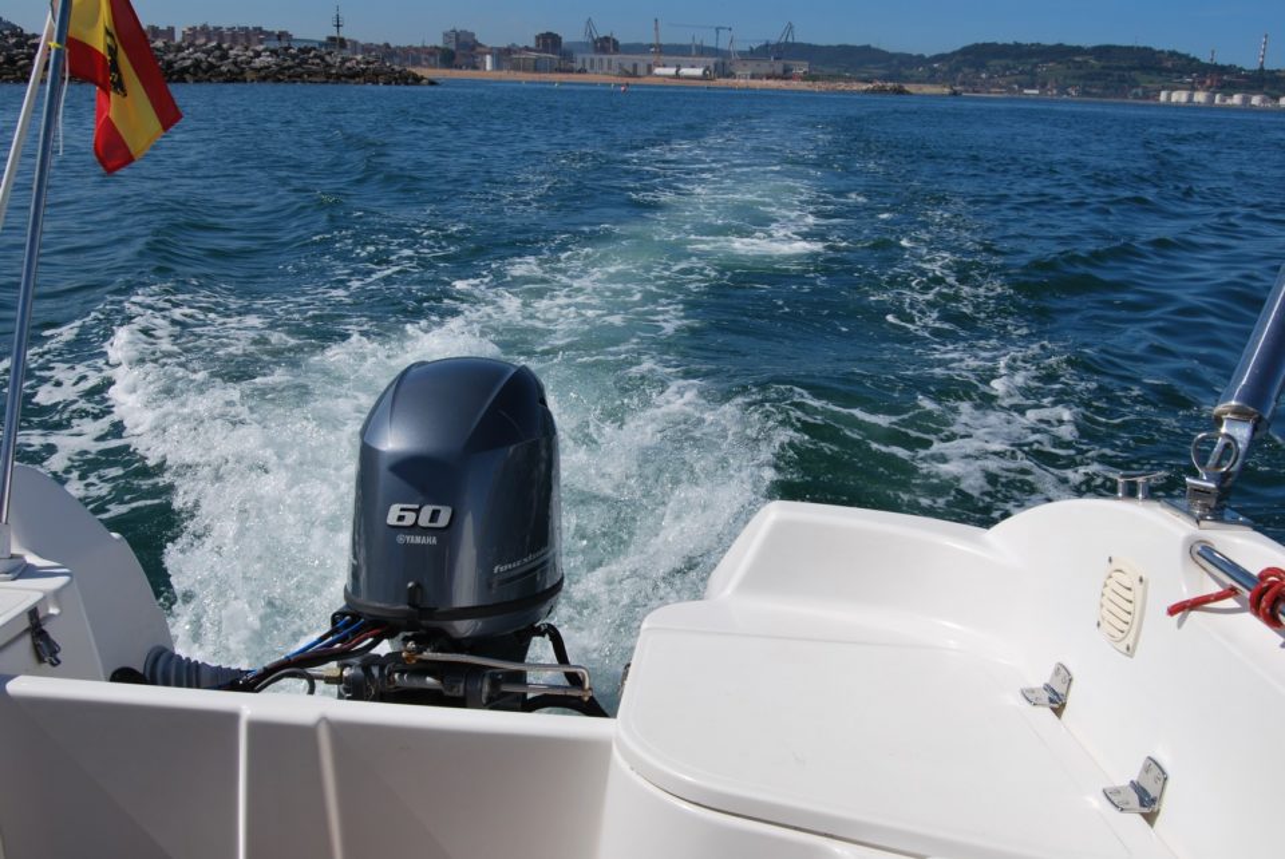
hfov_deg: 57.2
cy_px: 430
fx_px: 1179
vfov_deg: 40.0
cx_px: 642
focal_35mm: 33
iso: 100
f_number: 10
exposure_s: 1/400
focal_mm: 22
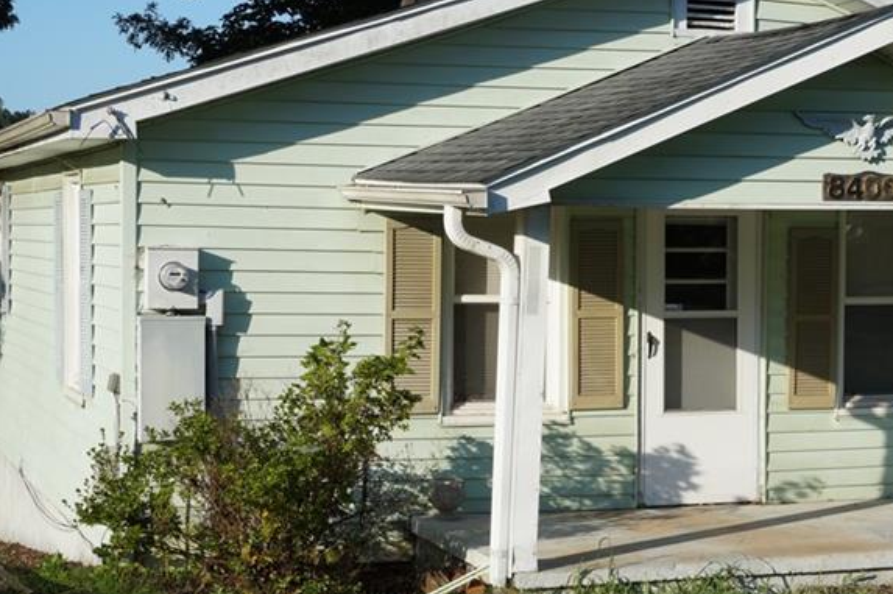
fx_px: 1859
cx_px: 592
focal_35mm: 75
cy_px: 299
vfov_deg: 18.1
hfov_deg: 26.9
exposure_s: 1/125
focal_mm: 28
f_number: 11
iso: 100
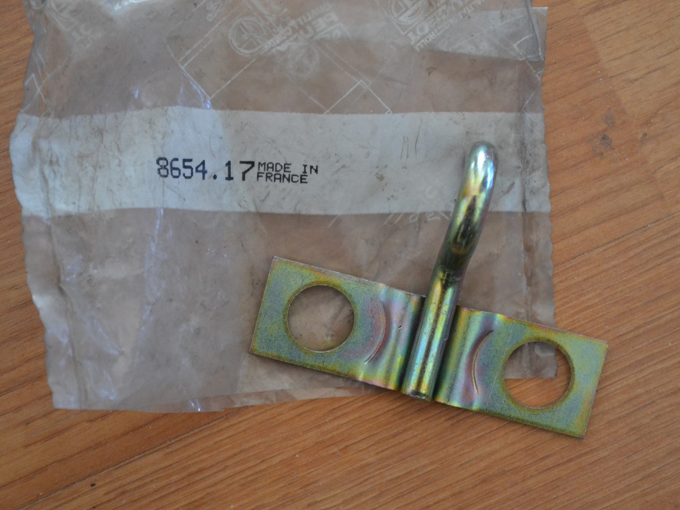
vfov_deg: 16.5
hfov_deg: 21.9
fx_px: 1759
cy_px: 255
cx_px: 352
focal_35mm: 90
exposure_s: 1/60
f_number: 5.6
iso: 1400
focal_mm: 55
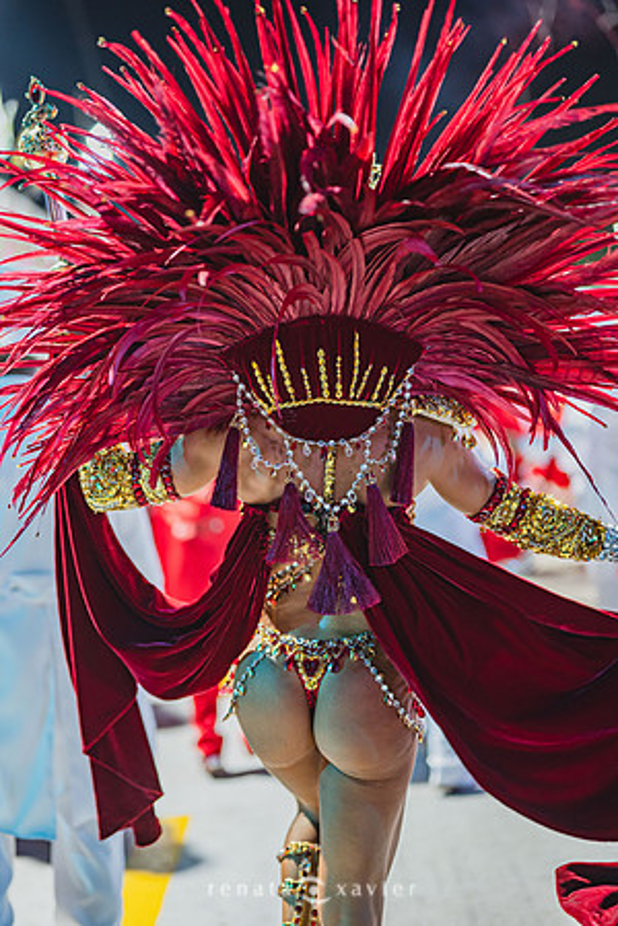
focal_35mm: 50
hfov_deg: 27.0
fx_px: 1287
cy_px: 463
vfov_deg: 39.6
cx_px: 309
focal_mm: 50
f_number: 1.2
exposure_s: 1/400
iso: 800
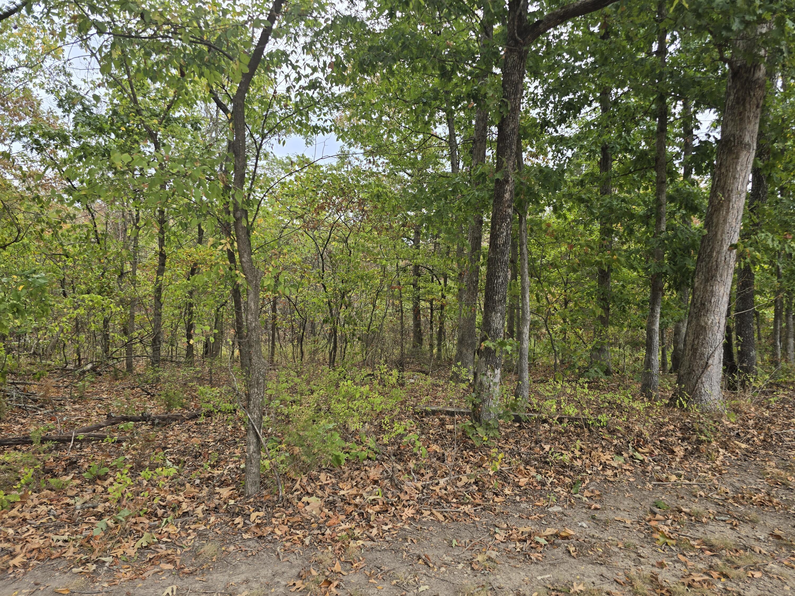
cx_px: 398
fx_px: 528
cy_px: 298
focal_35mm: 23
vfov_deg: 58.9
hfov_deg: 73.9
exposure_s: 1/180
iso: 25
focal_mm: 6.3
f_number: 1.7
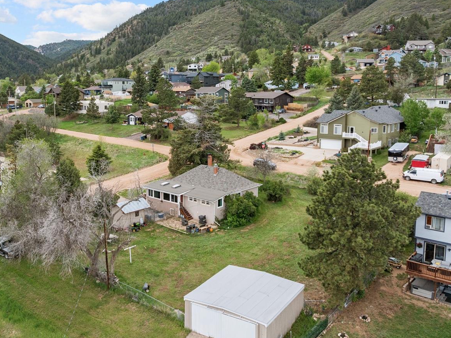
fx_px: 430
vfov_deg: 42.7
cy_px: 141
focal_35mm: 33
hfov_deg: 55.1
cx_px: 188
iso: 400
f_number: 2.8
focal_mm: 12.29
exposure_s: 1/3200
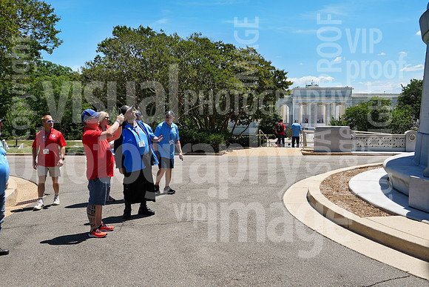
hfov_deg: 45.0
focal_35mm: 44
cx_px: 214
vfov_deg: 30.9
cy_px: 144
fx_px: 518
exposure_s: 1/320
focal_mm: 29
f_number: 10
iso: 200
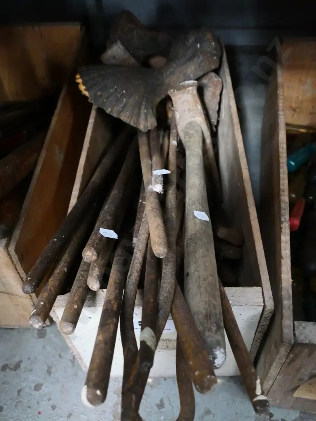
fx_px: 365
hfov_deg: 46.8
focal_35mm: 30
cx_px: 158
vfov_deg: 60.0
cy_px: 210
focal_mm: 15
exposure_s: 1/60
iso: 6400
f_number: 5.6
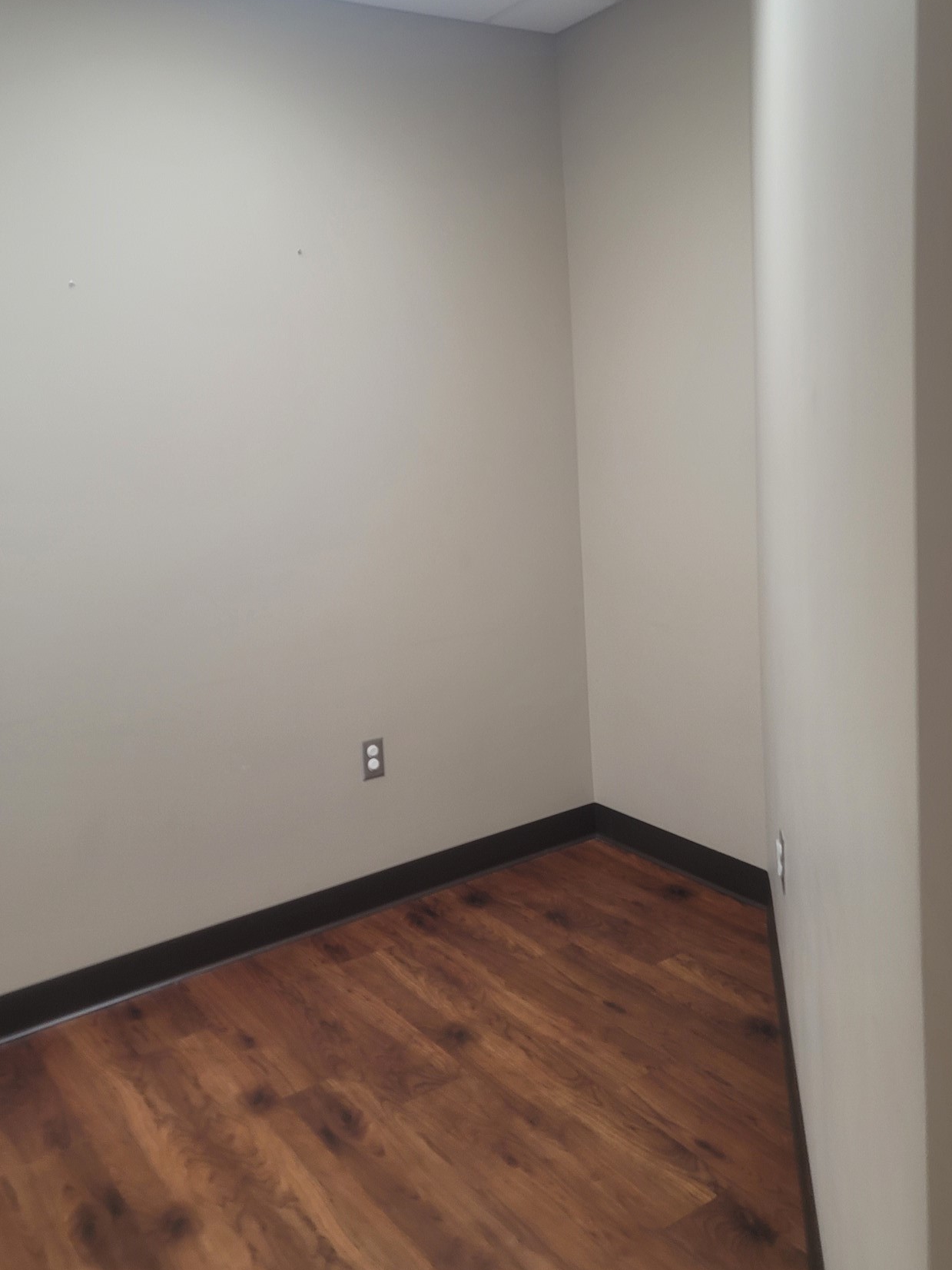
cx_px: 492
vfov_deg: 58.3
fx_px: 1137
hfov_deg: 45.4
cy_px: 585
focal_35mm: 31
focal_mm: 7
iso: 125
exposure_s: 1/120
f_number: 1.8
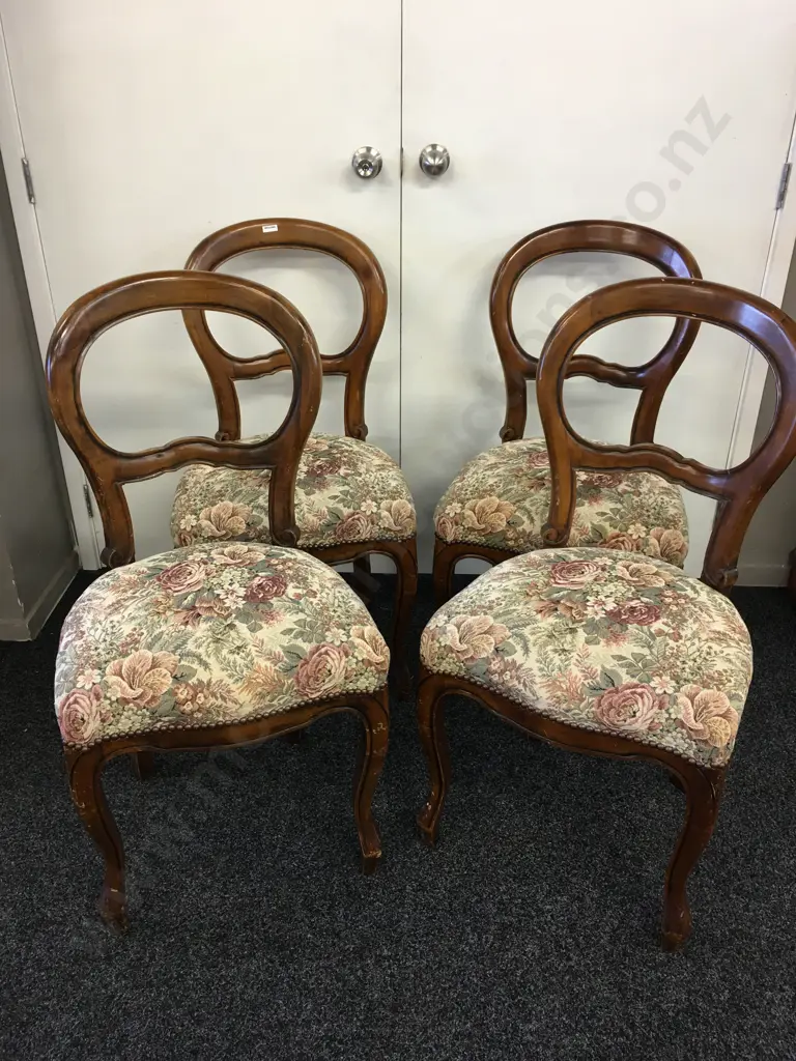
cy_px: 530
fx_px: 889
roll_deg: -1.3
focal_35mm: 29
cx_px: 398
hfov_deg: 48.2
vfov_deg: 61.7
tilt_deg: -28.2
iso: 40
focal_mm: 4.15
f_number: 2.2
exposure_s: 1/17
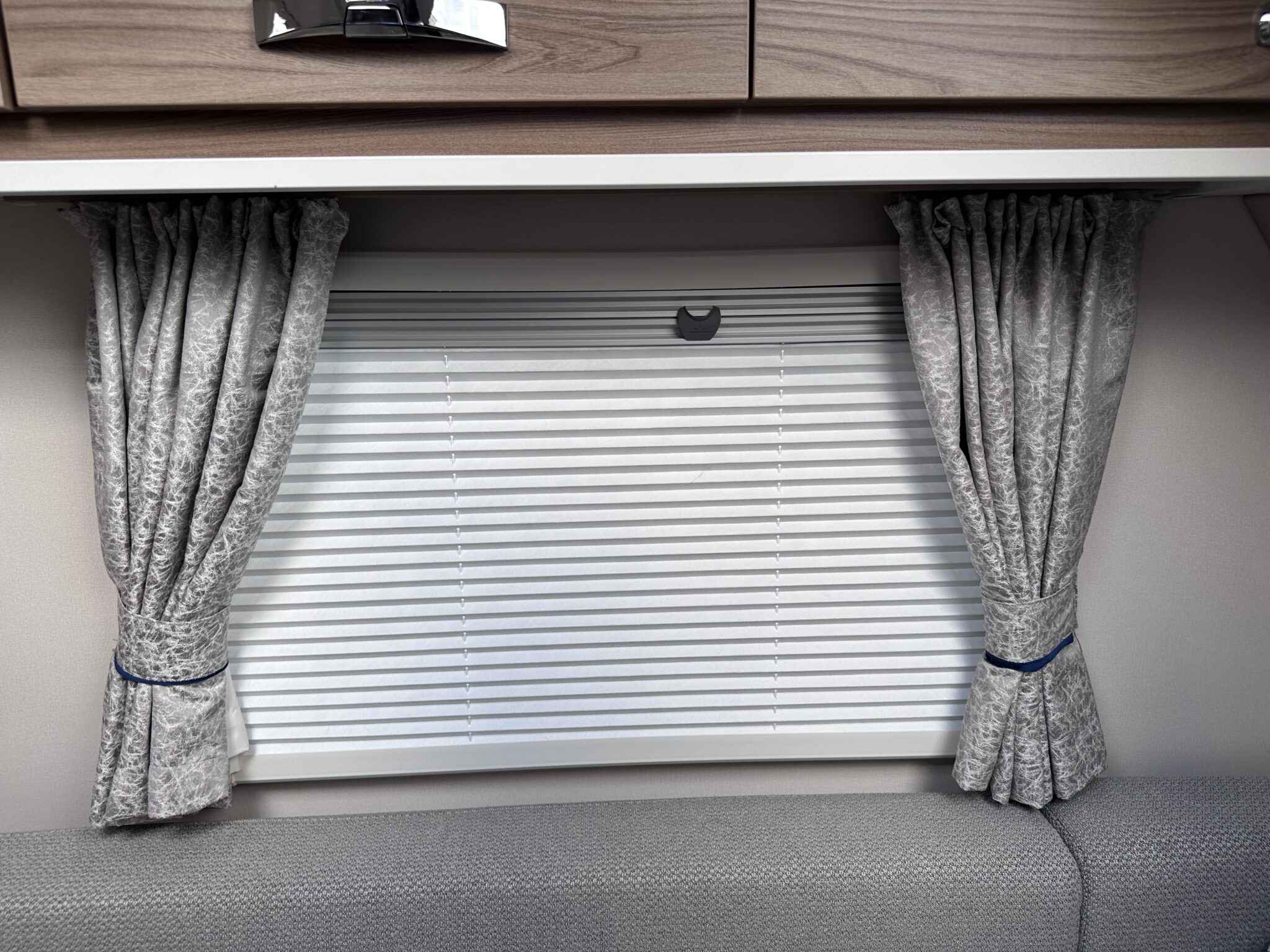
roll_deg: +2.1
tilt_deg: -8.9
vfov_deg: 56.8
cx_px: 635
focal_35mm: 24
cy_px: 476
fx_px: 881
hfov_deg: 71.6
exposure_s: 1/142
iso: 64
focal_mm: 6.86
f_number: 1.78
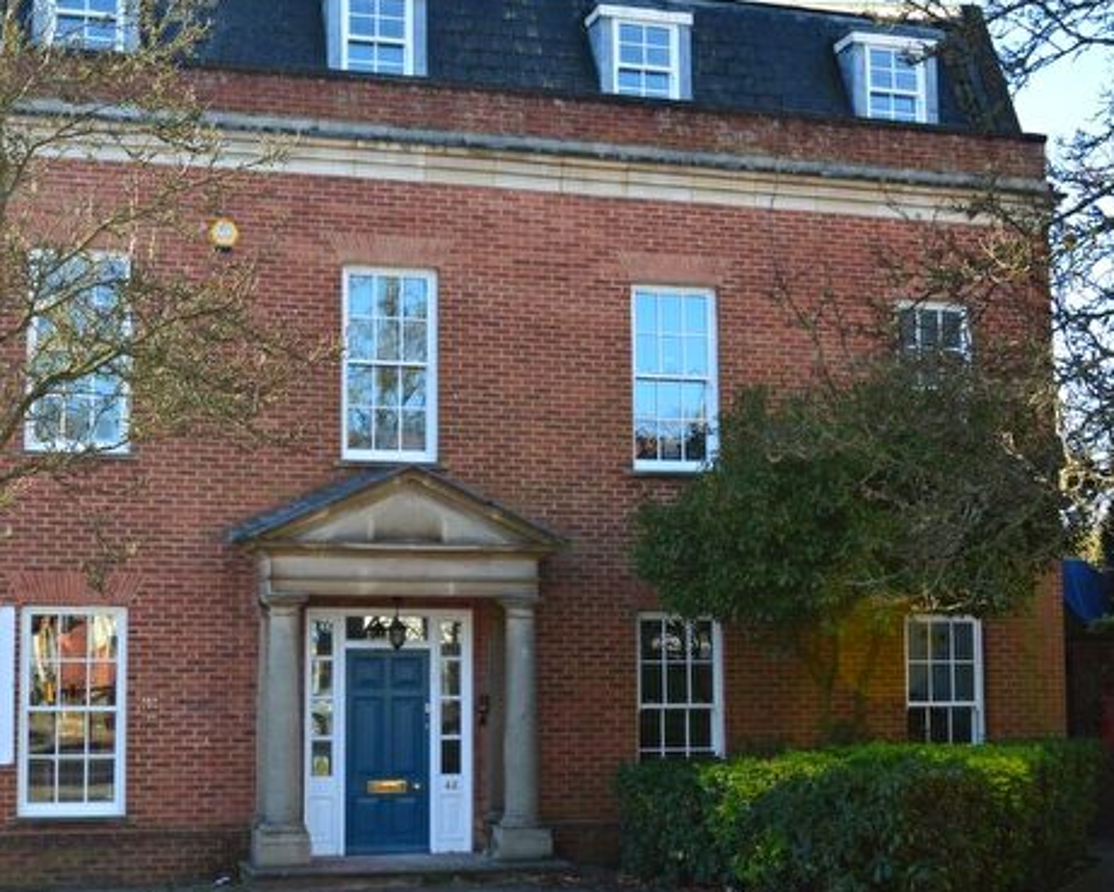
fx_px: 1550
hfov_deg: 39.1
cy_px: 503
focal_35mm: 47
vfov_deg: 32.1
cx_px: 382
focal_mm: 22
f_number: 9
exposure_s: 1/160
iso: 400
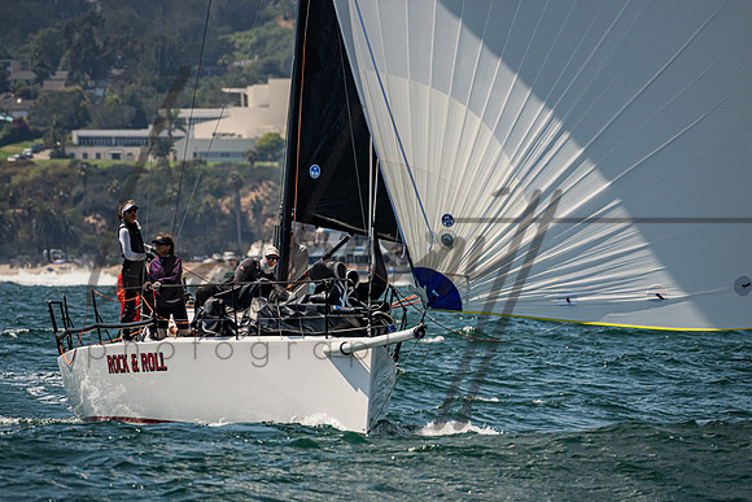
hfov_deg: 3.8
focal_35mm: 539
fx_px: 11255
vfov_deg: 2.6
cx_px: 374
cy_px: 243
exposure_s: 1/2500
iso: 500
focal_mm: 400
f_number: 8
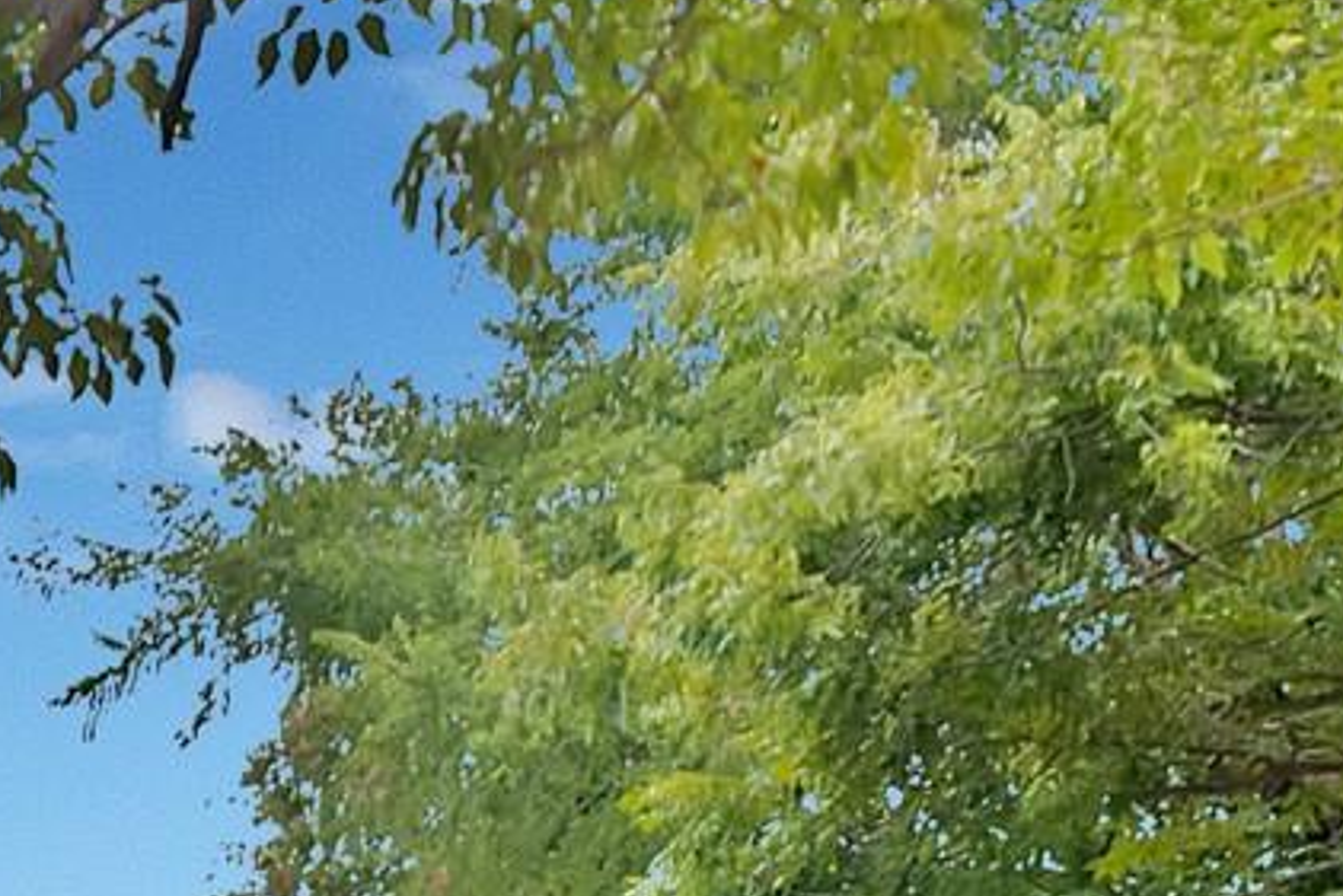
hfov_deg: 16.6
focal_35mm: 114
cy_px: 1825
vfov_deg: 10.9
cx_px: -574
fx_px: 4254
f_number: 5.6
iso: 640
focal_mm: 24
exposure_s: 1/200
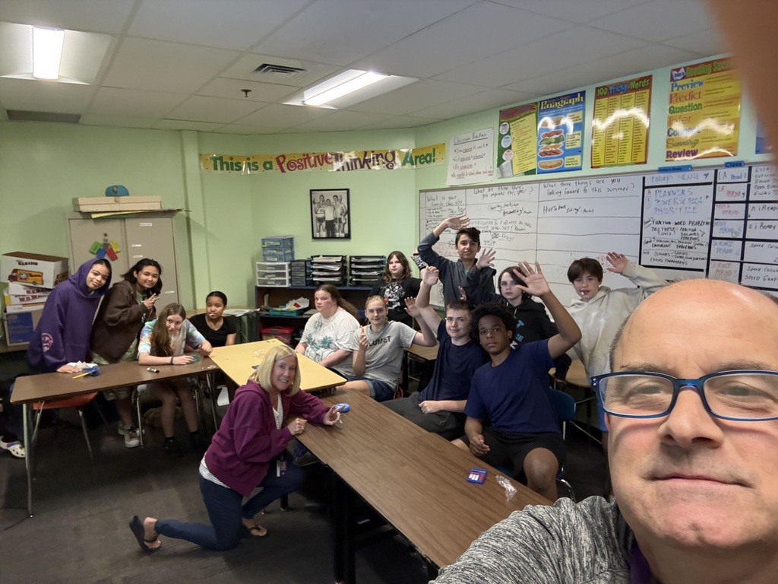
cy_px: 292
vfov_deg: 58.9
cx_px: 389
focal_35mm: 23
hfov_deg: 73.9
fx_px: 517
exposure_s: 1/45
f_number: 1.9
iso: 320
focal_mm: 2.69
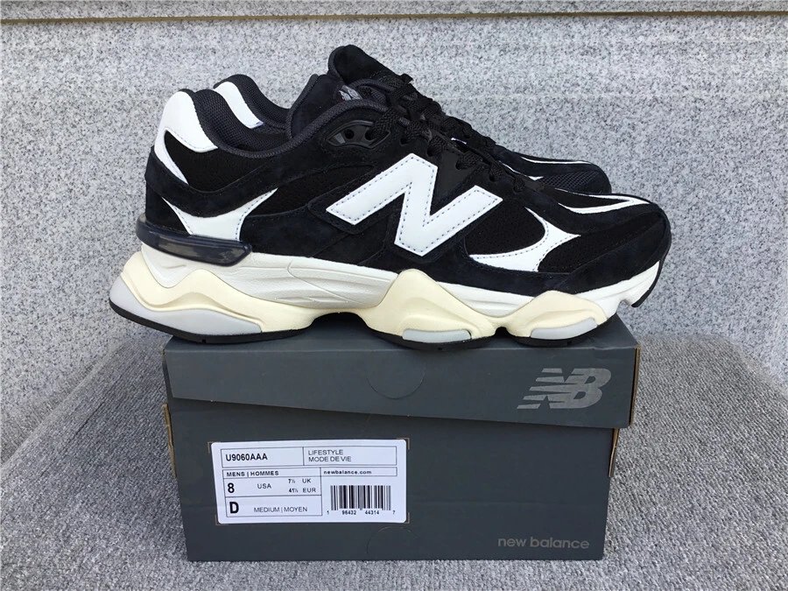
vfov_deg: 45.4
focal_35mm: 31
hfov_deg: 58.4
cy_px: 296
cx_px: 394
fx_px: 706
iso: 25
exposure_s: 1/242
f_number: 2.4
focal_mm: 3.3
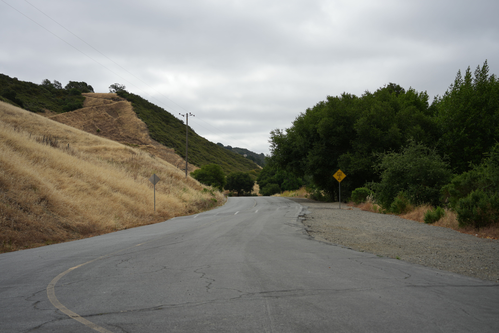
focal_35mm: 50
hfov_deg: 39.6
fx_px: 693
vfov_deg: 27.0
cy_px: 166
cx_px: 250
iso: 100
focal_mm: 50
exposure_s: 1/500
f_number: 5.6
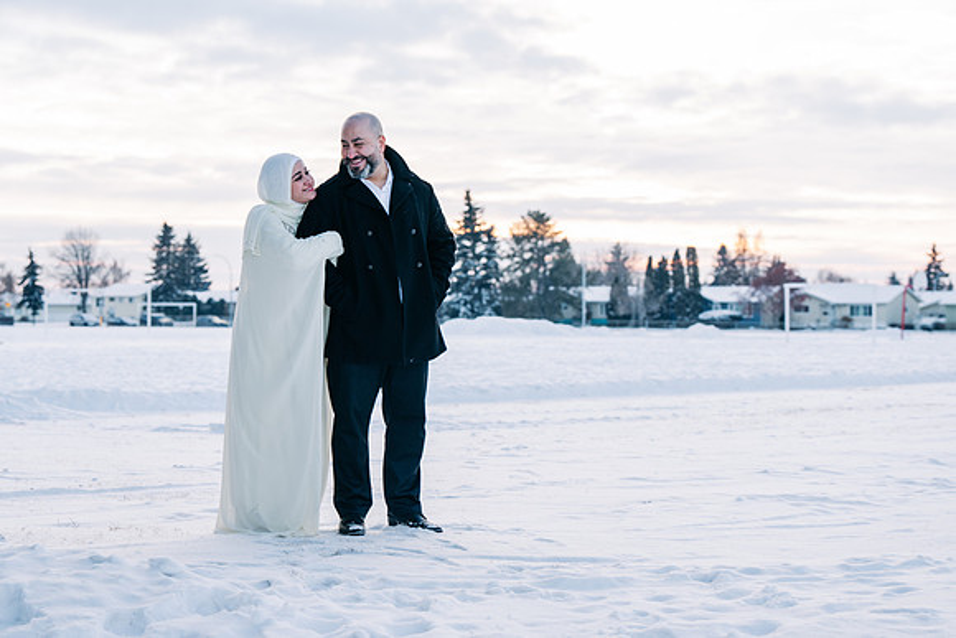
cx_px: 478
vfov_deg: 18.9
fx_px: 1912
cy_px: 319
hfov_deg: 28.1
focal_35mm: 72
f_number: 4.5
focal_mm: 72
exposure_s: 1/125
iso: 100
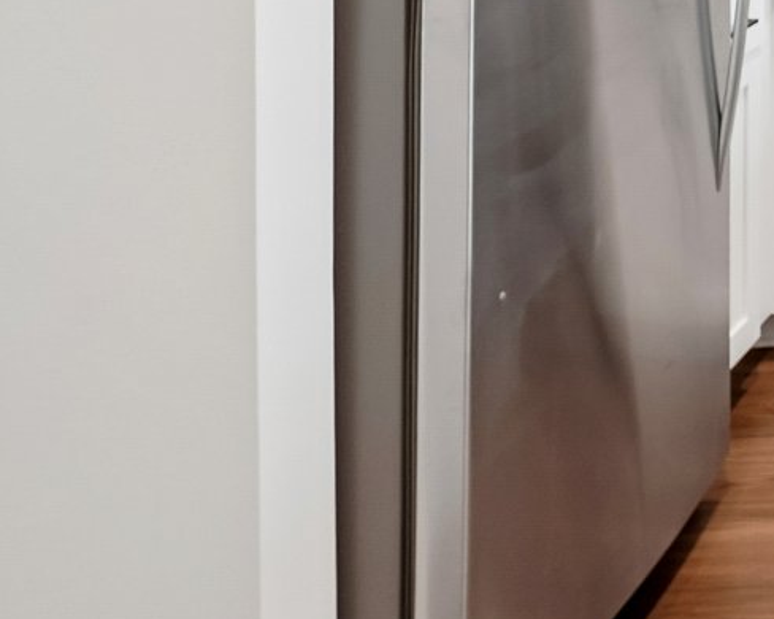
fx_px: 1443
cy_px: -333
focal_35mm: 63
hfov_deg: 19.3
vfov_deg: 20.4
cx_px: 1508
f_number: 8
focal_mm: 16
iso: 800
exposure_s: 1/25
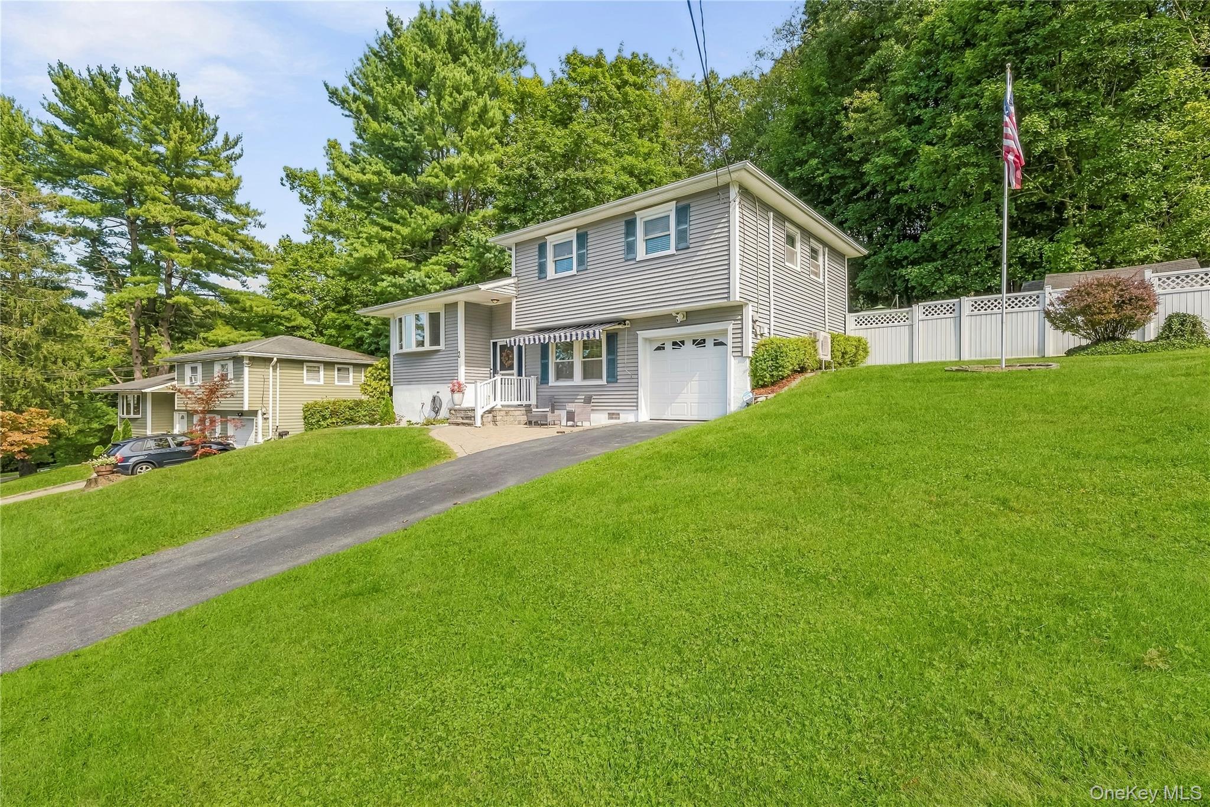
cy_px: 404
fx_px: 538
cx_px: 605
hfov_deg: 96.7
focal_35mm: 16
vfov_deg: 73.7
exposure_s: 1/1000
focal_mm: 16
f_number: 8
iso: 1000
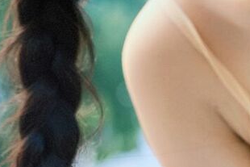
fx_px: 1952
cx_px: 180
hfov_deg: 7.3
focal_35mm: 281
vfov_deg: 4.9
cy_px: -94
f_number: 2.8
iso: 640
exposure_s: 1/250
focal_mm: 55
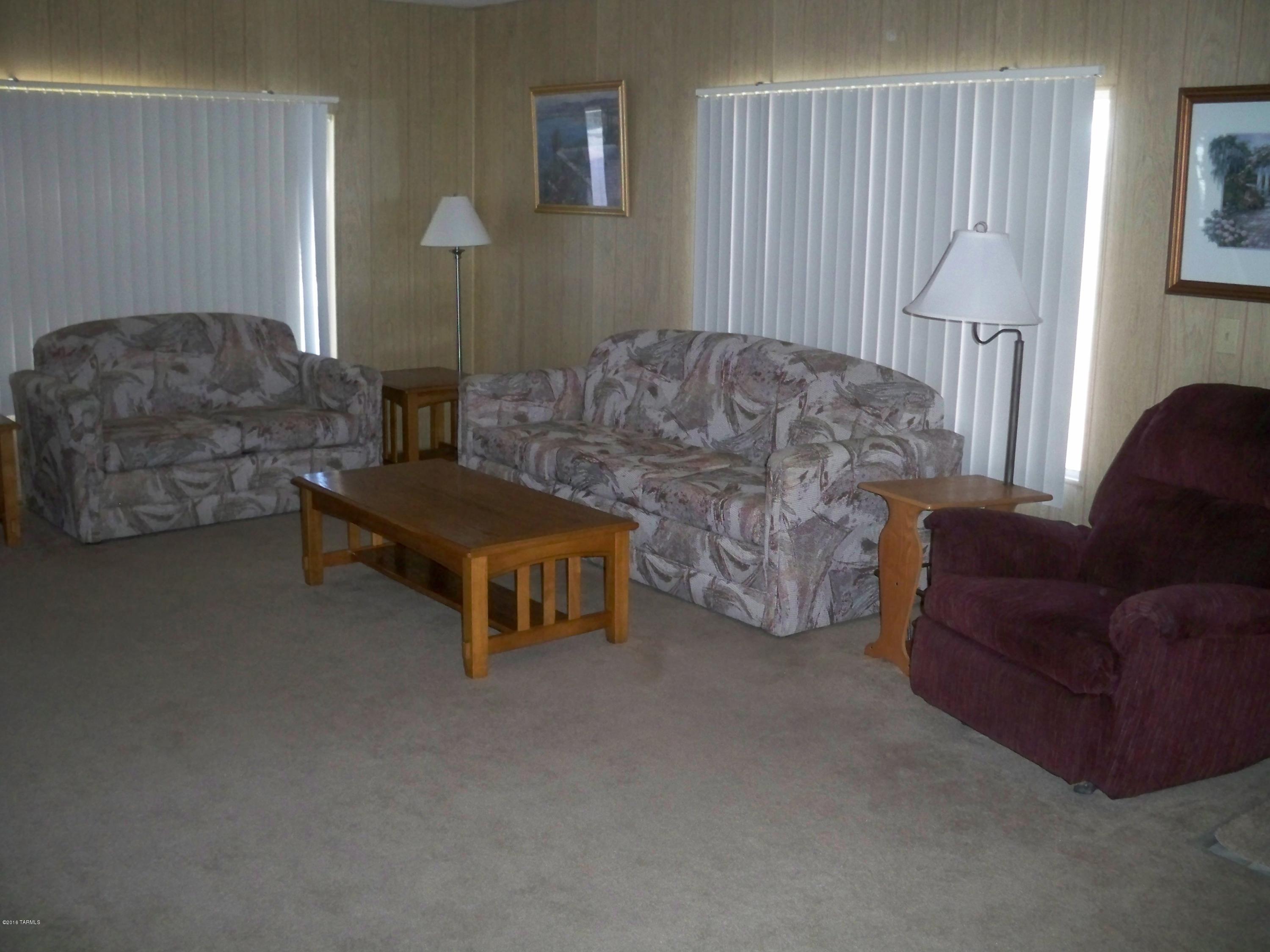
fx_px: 1284
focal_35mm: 35
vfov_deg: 40.7
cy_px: 476
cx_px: 635
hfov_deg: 52.6
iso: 400
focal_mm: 6.3
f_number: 3.1
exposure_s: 1/60
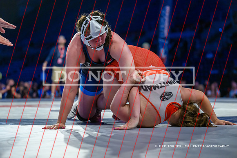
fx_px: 579
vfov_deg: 15.5
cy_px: 79
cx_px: 118
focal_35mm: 88
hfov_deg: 23.1
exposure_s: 1/800
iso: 2000
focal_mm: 88
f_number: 2.8
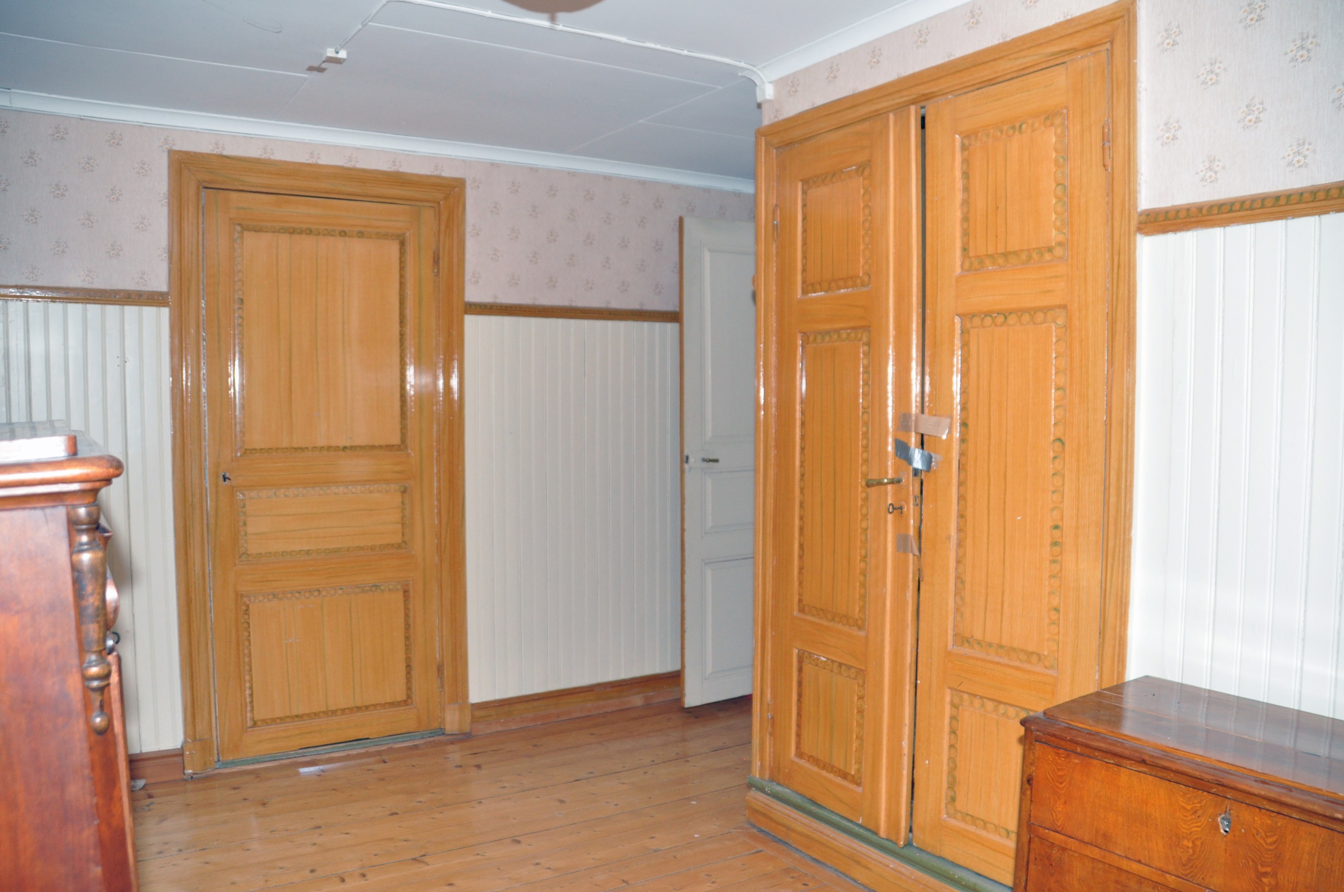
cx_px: 672
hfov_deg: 67.4
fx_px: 1007
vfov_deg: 47.8
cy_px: 446
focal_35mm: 27
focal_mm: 18
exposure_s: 1/60
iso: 800
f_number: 4
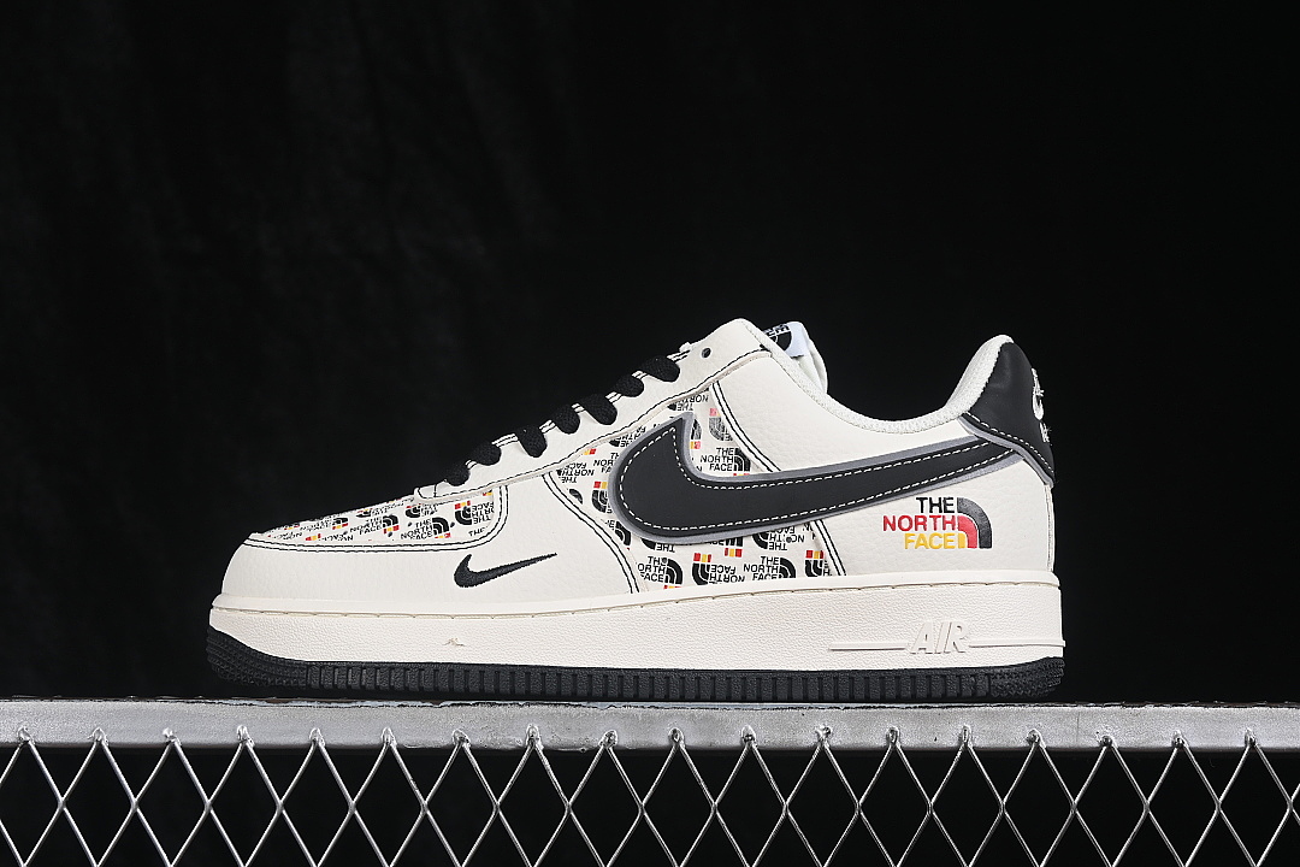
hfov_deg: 27.0
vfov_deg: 18.2
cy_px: 434
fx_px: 2708
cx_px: 650
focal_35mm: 75
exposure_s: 1/80
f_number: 8
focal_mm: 50
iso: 160
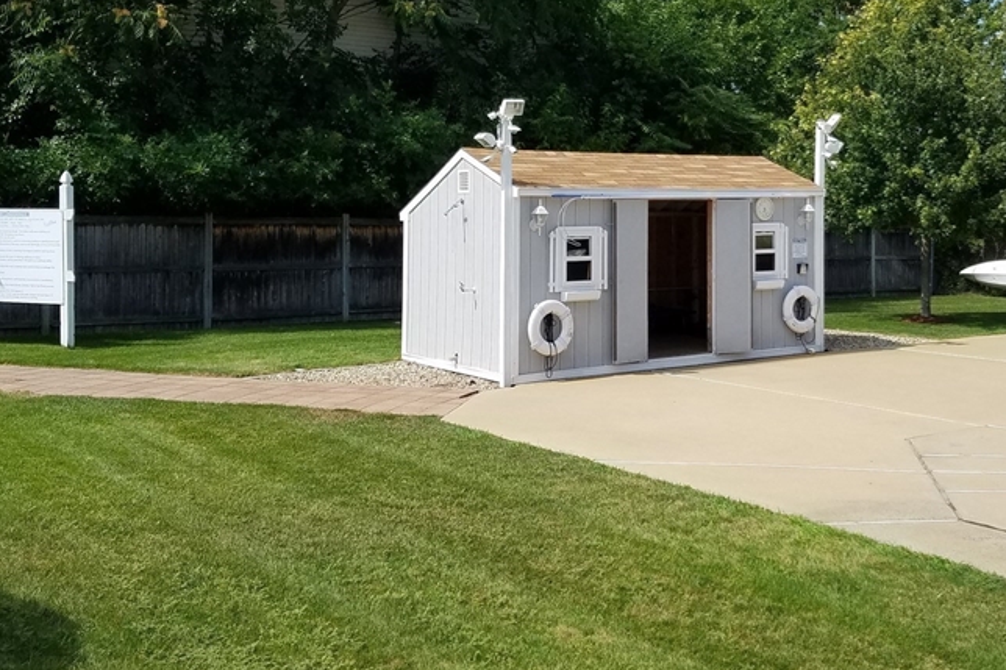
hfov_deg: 45.2
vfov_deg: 30.6
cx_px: 606
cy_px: 162
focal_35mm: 43
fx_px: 1201
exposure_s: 1/2712
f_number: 1.7
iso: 50
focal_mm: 4.2
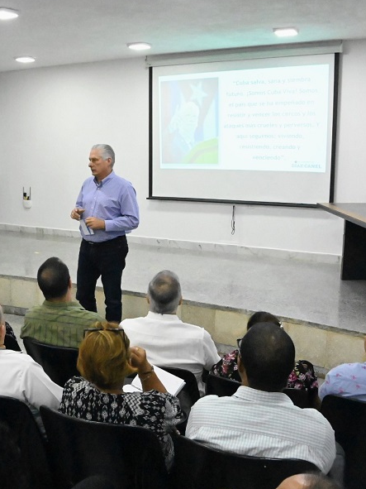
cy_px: 244
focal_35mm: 41
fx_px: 578
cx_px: 100
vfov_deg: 45.8
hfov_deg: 34.5
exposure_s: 1/320
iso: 40000
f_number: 9
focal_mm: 28
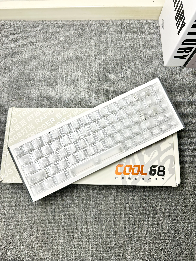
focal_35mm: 24
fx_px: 181
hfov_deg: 56.8
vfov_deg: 71.6
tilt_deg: -74.9
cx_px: 98
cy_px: 130
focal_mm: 6.86
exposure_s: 1/100
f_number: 1.78
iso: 50
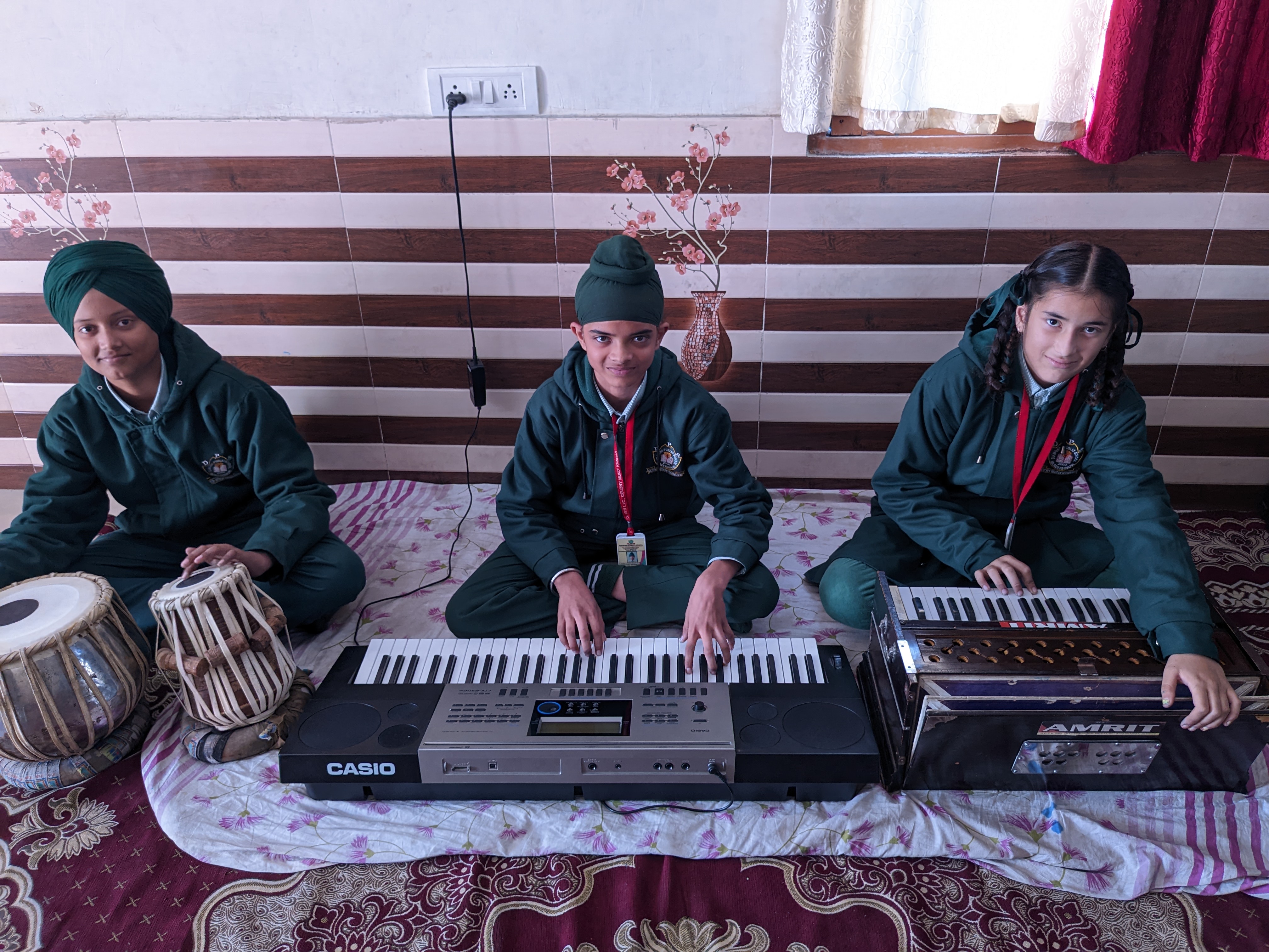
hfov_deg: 65.3
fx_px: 990
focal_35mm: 27
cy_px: 476
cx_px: 634
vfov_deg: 51.4
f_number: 1.73
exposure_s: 1/90
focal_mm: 4.38
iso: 174
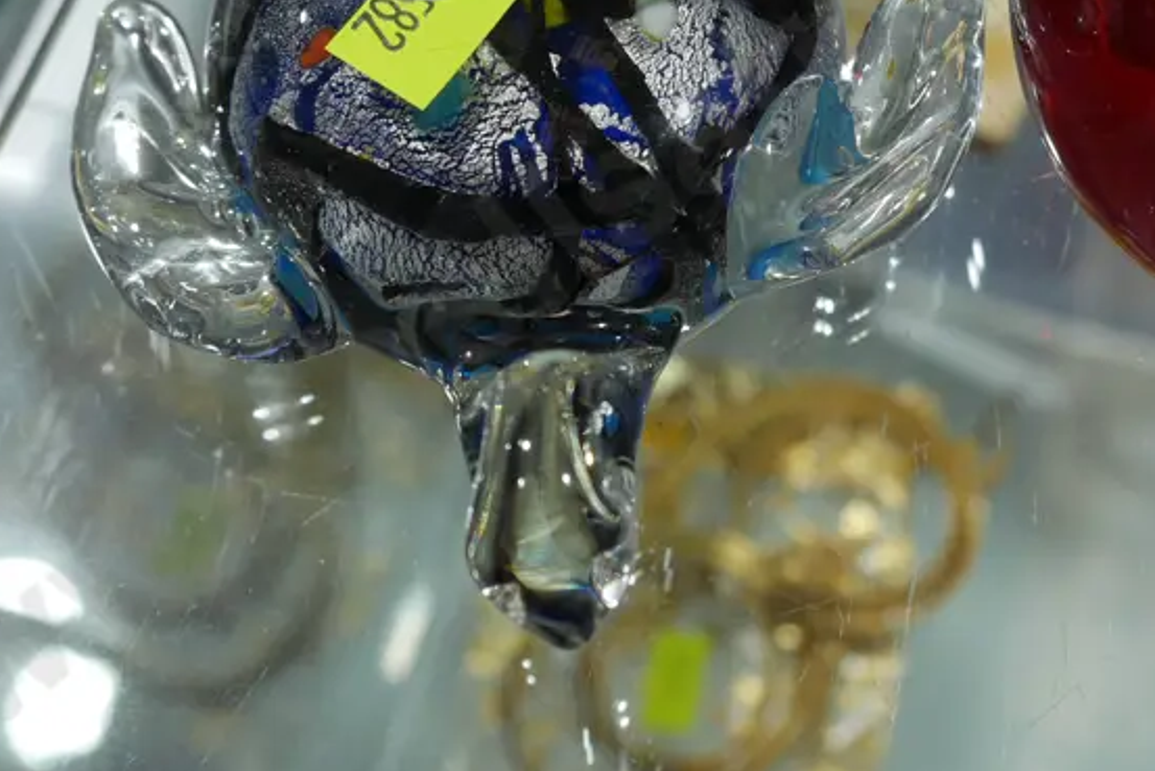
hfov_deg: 26.1
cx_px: 804
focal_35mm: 77
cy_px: 63
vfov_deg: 17.4
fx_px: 2471
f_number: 5
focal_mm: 20
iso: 250
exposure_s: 1/60
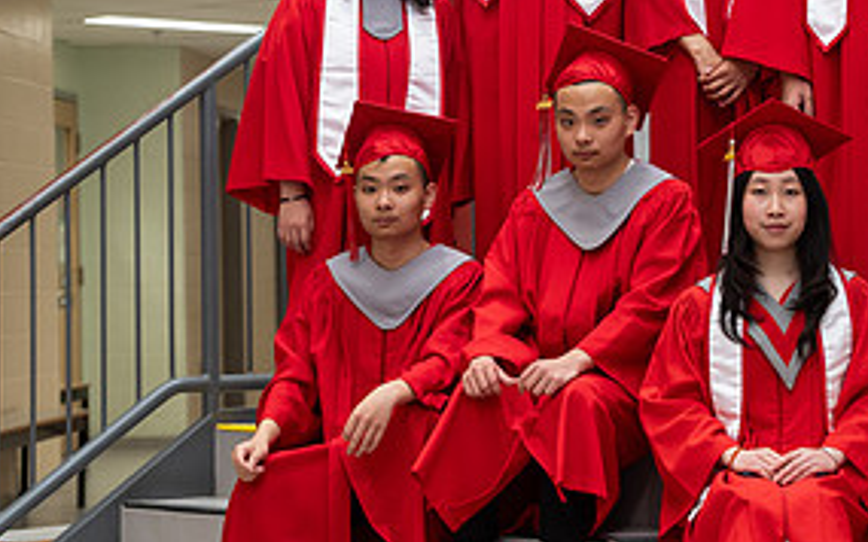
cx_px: 692
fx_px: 2933
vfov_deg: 10.6
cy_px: 257
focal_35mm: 124
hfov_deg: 16.7
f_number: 2.8
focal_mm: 52
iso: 1000
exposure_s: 1/200
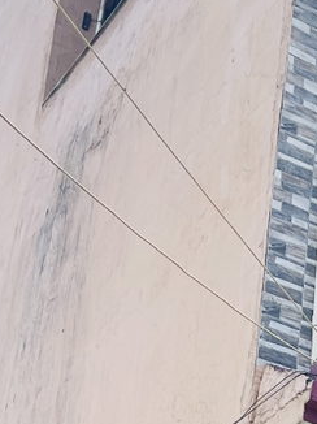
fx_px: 1602
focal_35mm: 131
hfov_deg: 9.8
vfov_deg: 14.6
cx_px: 781
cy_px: 492
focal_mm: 5.1
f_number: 1.6
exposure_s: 1/2545
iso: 32
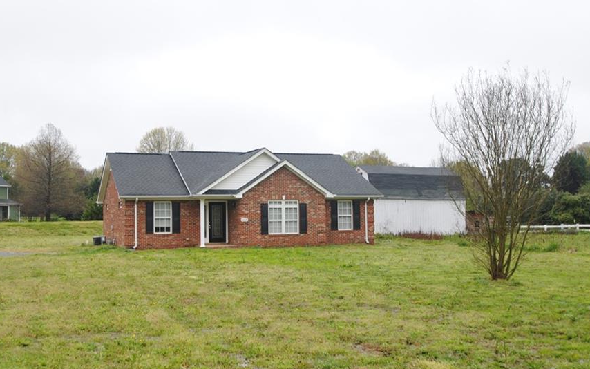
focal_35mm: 44
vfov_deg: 29.2
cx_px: 268
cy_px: 159
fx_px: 708
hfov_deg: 45.2
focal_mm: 24
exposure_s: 1/125
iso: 110
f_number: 5.6
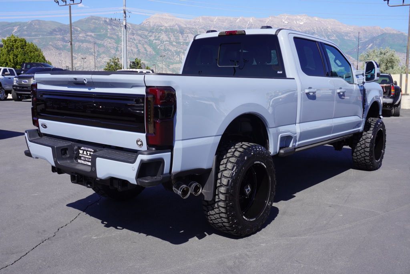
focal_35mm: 36
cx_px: 205
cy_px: 137
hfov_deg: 53.1
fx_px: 410
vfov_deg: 36.9
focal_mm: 24
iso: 100
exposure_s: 1/125
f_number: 10
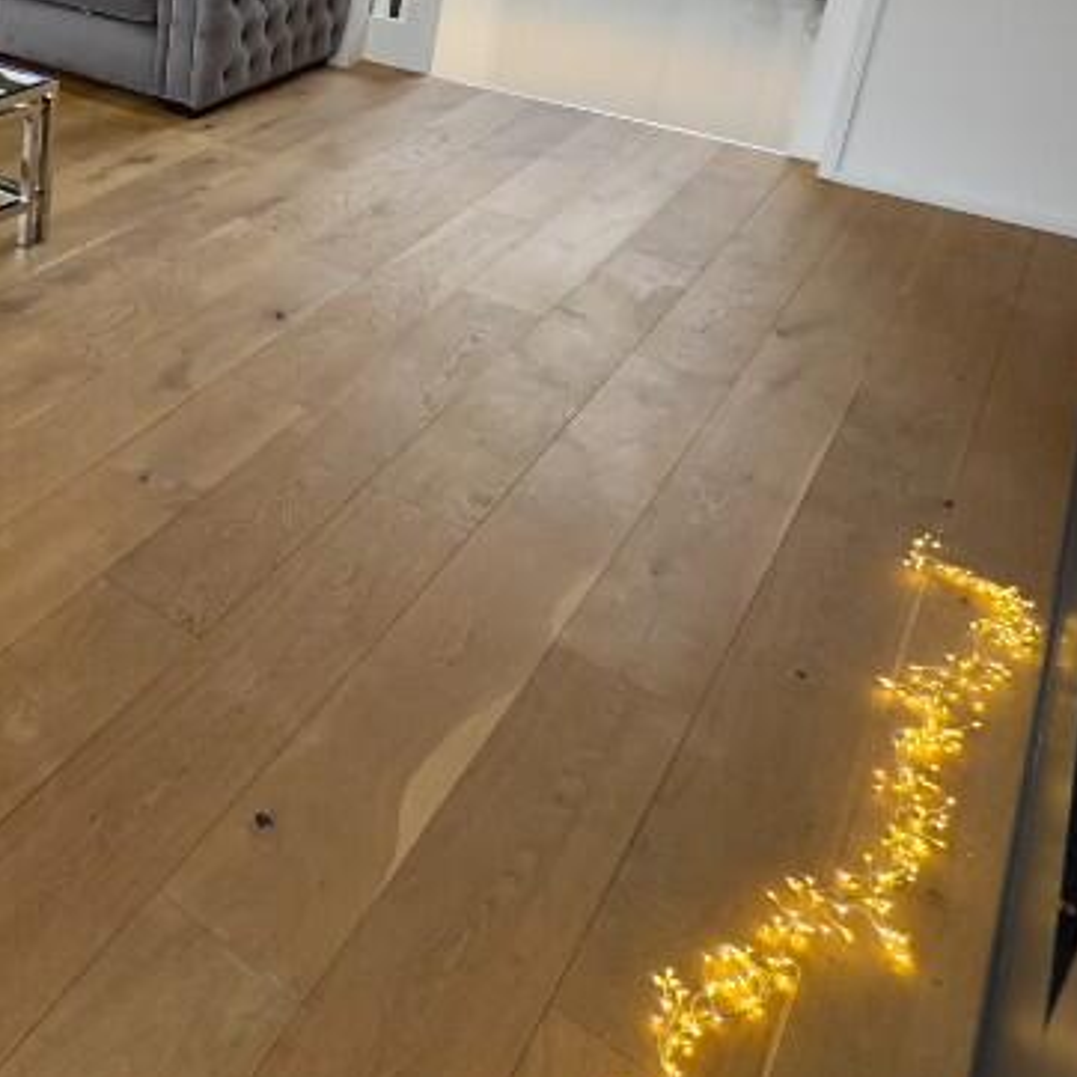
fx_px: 1232
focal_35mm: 35
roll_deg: -0.2
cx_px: -152
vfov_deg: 42.5
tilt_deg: -17.5
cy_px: 71
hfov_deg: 37.9
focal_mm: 2.22
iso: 250
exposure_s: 1/99
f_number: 2.2
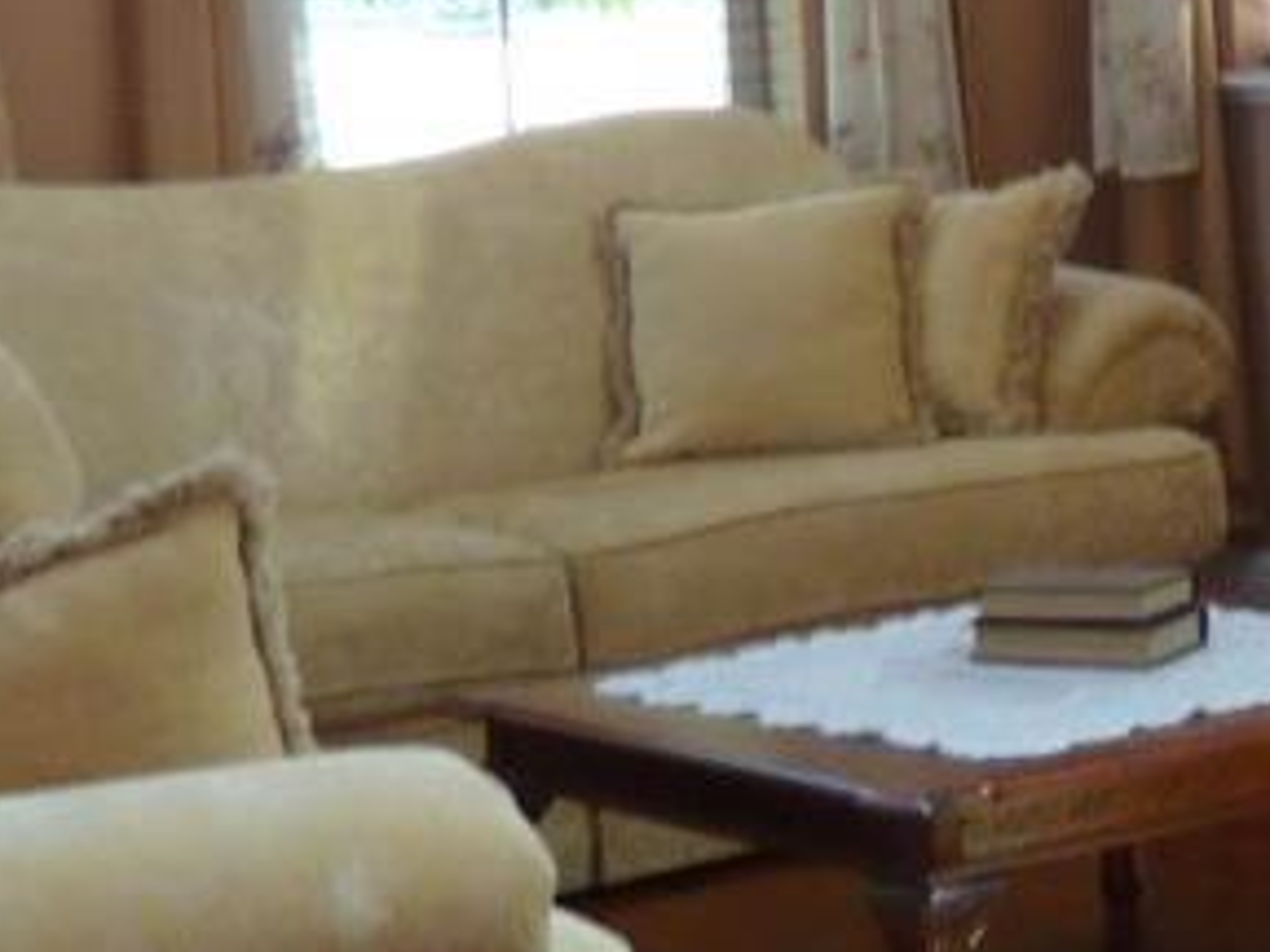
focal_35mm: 130
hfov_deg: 13.8
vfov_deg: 11.4
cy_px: 339
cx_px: 2178
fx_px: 4769
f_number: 3.3
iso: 100
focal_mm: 4.1
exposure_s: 1/15
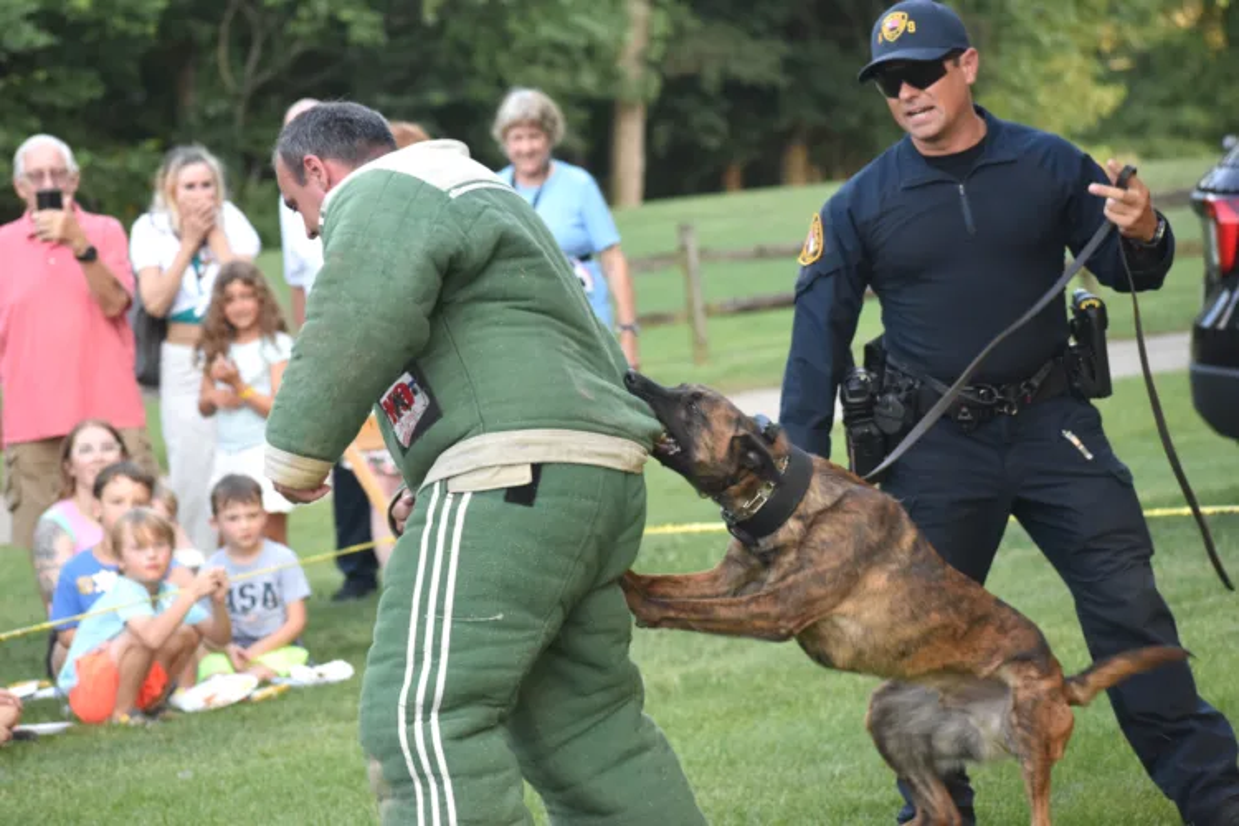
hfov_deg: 14.0
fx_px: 5059
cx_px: 620
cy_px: 413
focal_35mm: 147
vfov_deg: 9.3
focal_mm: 98
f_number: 4.8
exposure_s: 1/250
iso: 900
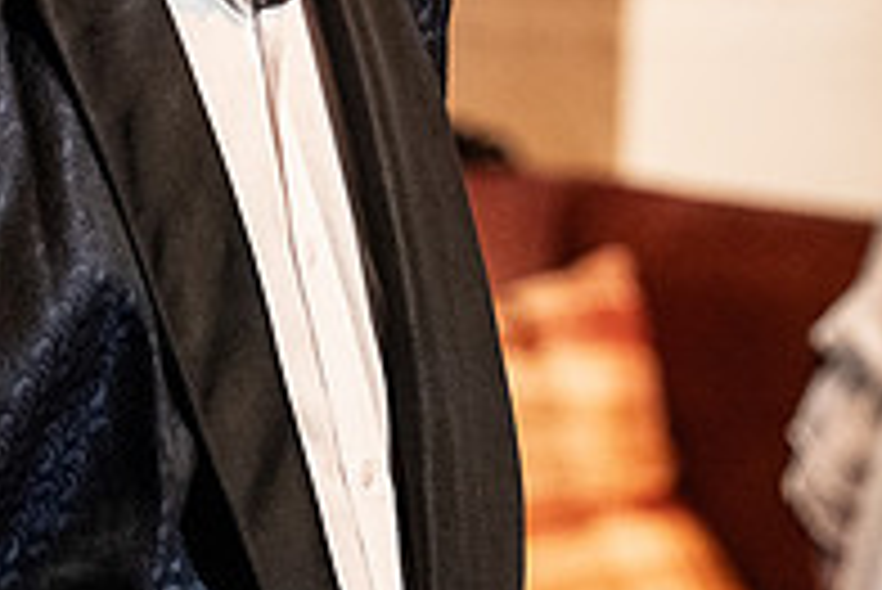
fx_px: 8140
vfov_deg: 4.1
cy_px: -182
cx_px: 320
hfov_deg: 6.2
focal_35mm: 332
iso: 3200
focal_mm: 74.4
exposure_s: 1/250
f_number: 3.2
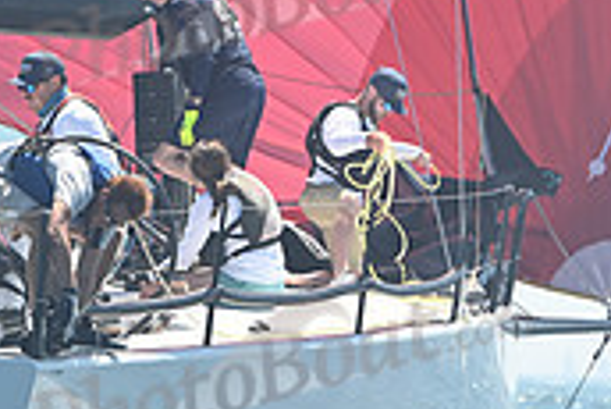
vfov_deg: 2.4
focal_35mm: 574
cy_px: 237
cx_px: -149
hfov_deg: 3.6
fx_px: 9750
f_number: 5.6
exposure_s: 1/1000
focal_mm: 170
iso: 320
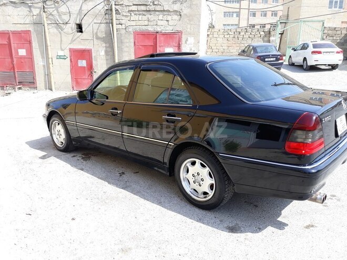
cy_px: 130
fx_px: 271
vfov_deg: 51.4
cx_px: 174
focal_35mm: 27
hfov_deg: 65.3
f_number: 1.7
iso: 40
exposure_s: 1/641
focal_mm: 3.71
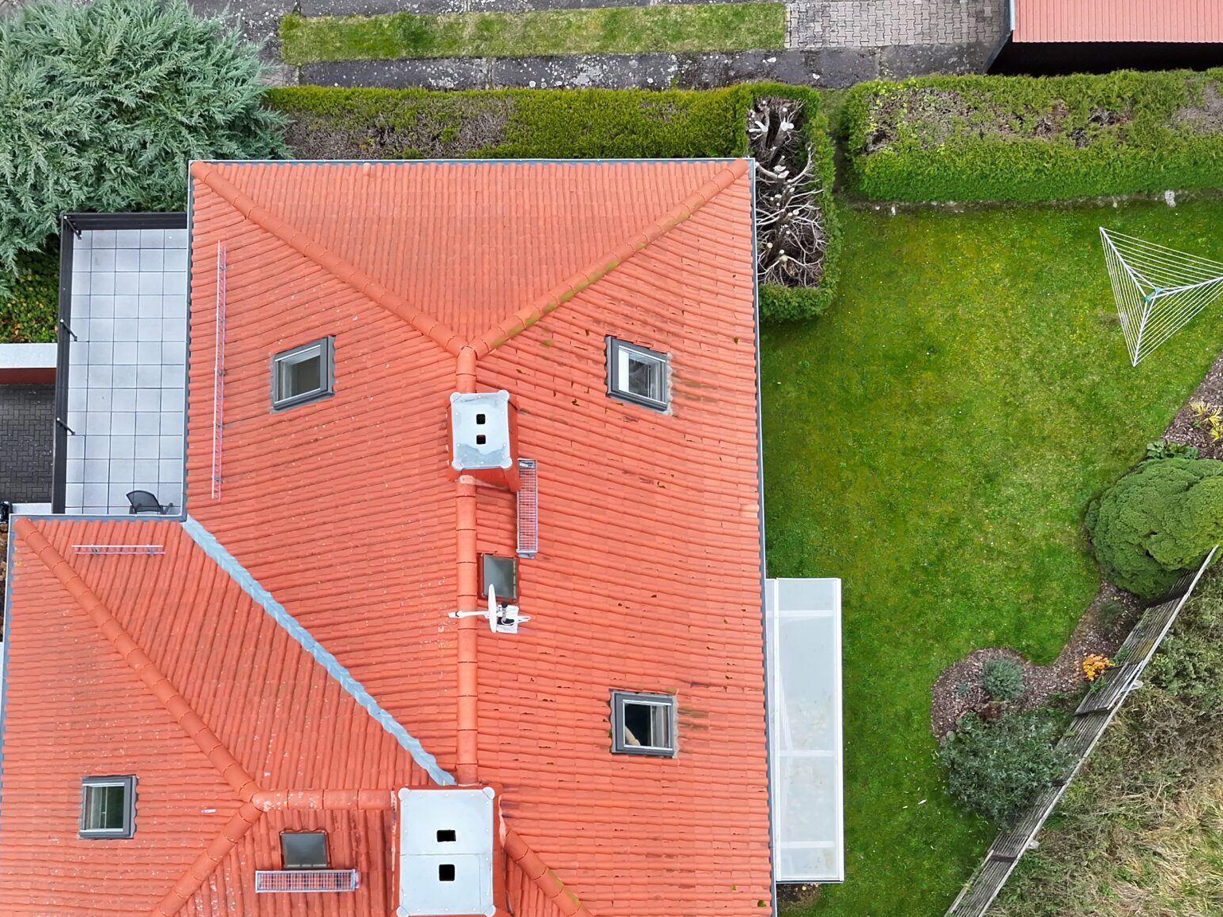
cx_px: 495
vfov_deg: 35.5
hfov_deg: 46.6
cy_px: 636
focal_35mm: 40
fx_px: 1413
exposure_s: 1/100
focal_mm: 6.72
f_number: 1.7
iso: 150
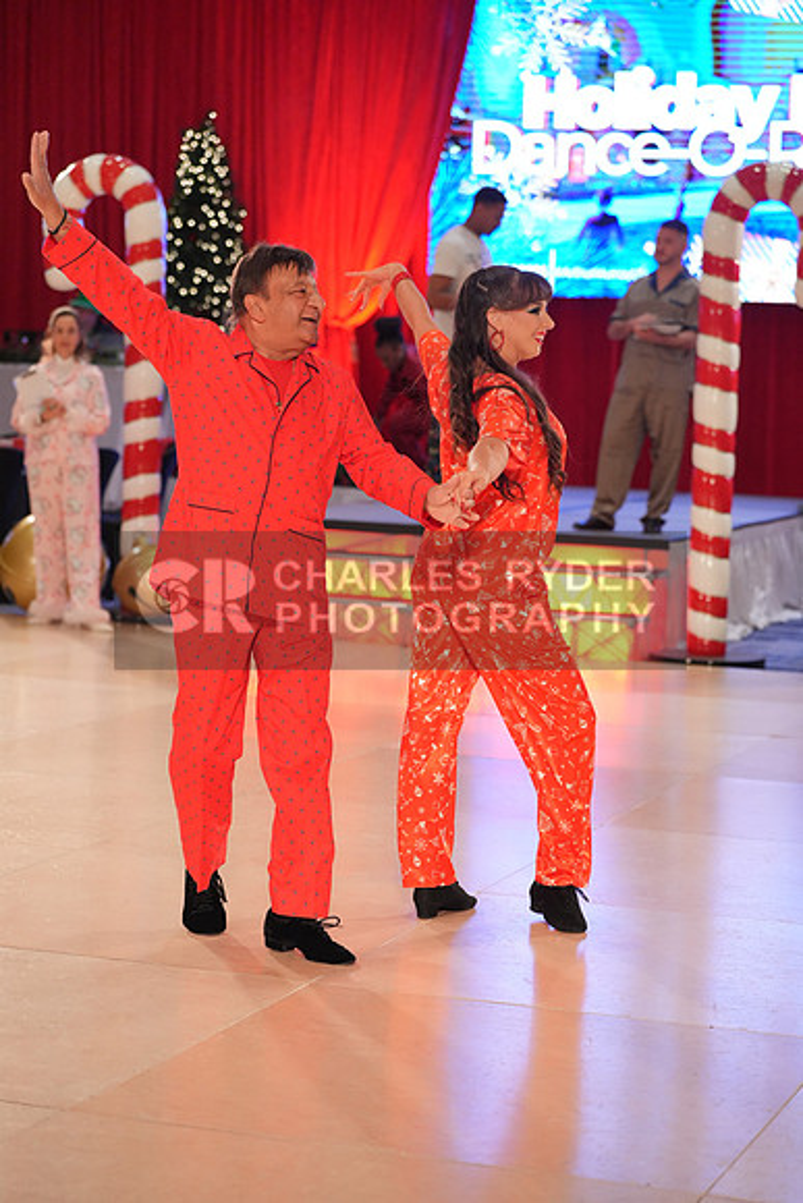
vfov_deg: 26.0
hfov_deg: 17.5
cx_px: 402
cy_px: 602
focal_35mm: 78
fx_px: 2608
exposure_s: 1/400
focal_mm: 78
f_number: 3.2
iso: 3200
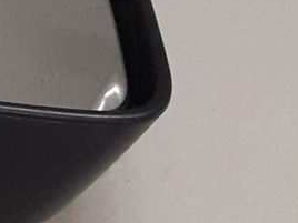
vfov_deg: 7.4
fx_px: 1713
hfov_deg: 8.1
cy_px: 11
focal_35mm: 199
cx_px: -668
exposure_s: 1/60
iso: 160
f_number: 1.7
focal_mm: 3.93
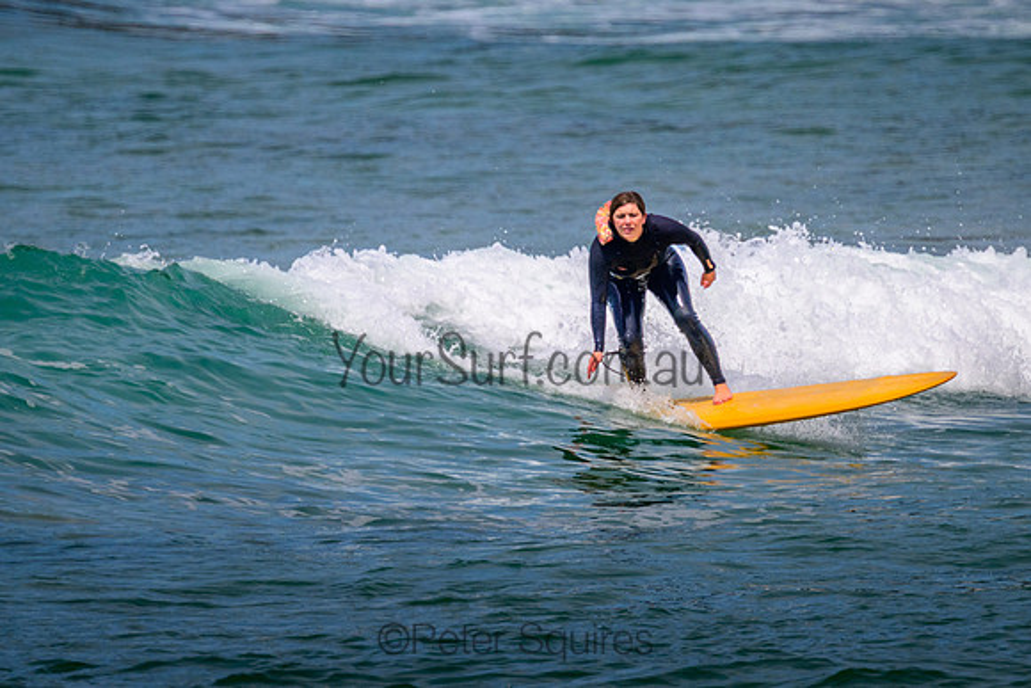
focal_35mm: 1090
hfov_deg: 1.9
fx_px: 31228
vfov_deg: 1.3
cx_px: 570
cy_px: 314
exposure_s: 1/2000
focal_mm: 800
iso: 800
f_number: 11
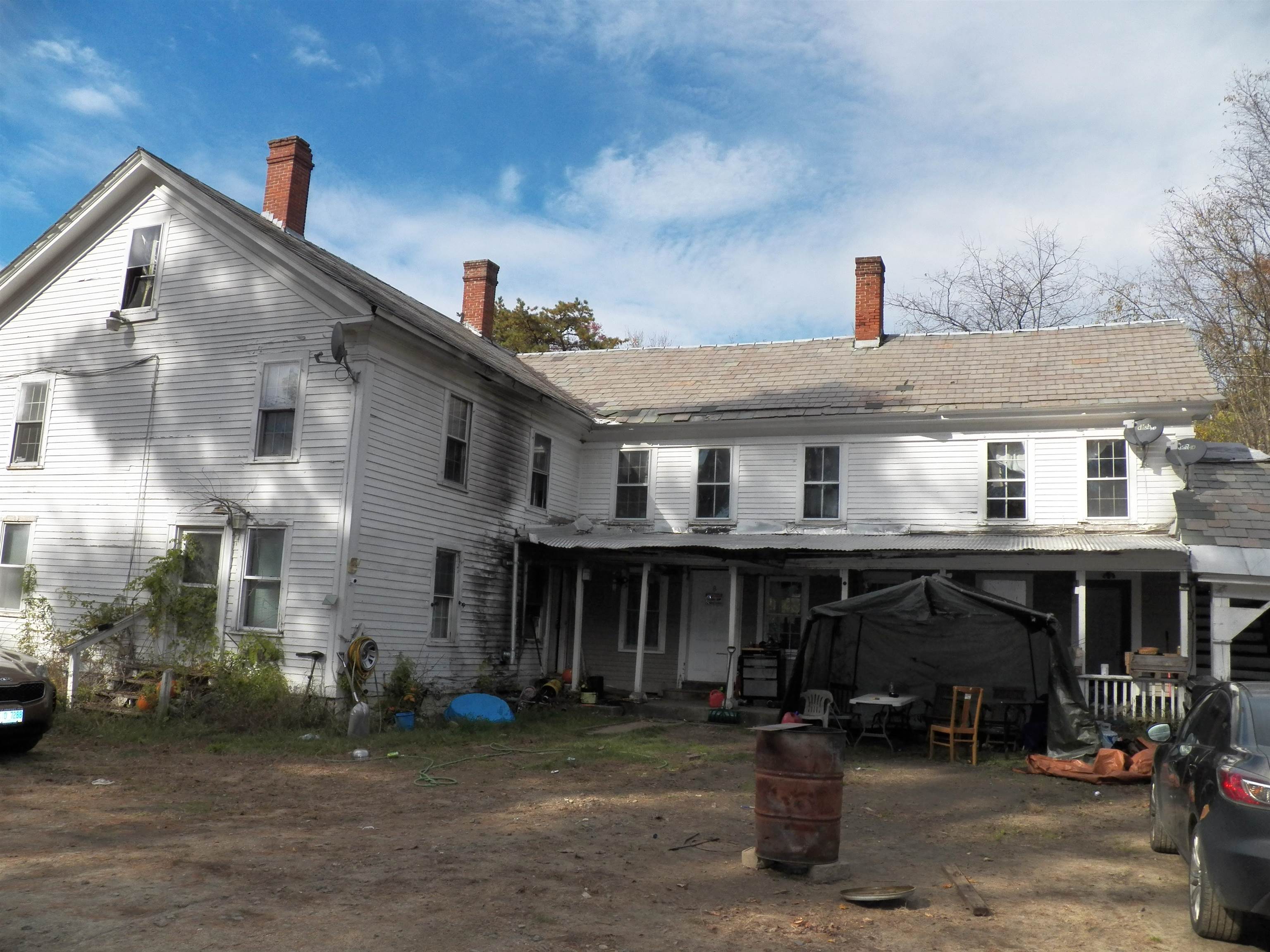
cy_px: 476
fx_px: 1027
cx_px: 635
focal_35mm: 28
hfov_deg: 63.4
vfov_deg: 49.7
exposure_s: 1/1600
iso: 125
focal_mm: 4.9
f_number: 4
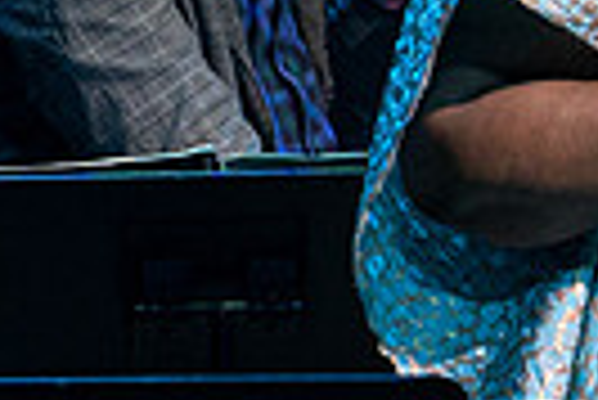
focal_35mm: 1507
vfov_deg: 0.9
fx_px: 25060
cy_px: 423
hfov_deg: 1.4
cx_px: 760
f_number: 6.3
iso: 2500
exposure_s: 1/250
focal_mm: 200
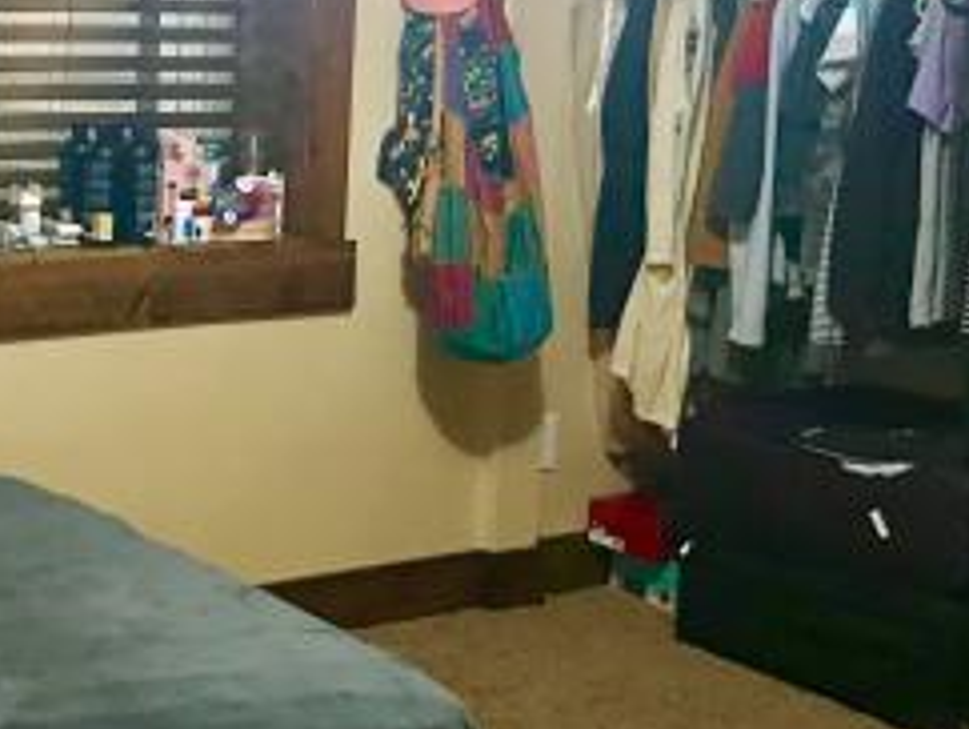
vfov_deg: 19.9
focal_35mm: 74
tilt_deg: -10.8
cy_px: 360
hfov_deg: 25.4
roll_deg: -1.7
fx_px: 2074
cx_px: 80
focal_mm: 3.99
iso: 100
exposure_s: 1/9
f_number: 1.8
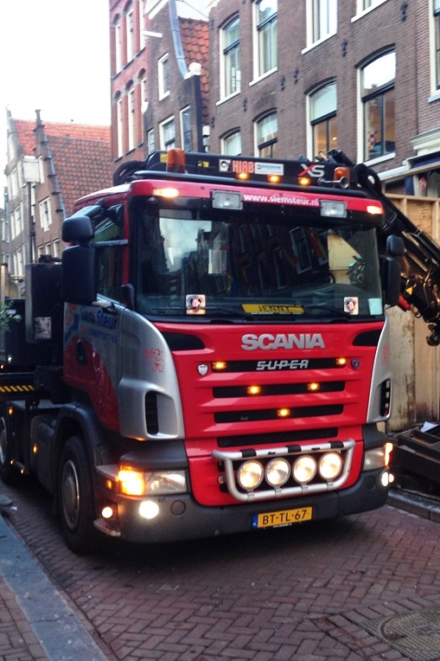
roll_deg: -0.3
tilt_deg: -2.4
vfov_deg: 42.8
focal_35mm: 46
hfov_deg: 28.8
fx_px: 844
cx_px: 328
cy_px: 330
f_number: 2.4
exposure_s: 1/20
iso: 64
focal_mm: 4.12
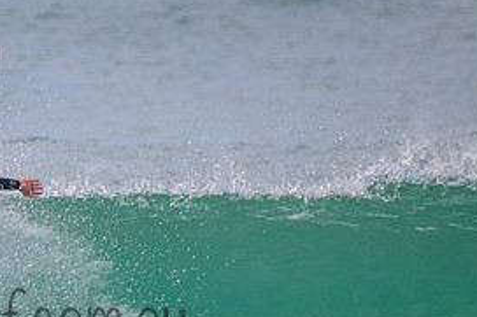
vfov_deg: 0.8
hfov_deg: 1.2
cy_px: 300
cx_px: 0
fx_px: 22630
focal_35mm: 1709
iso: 1250
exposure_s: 1/2000
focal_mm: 800
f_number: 11
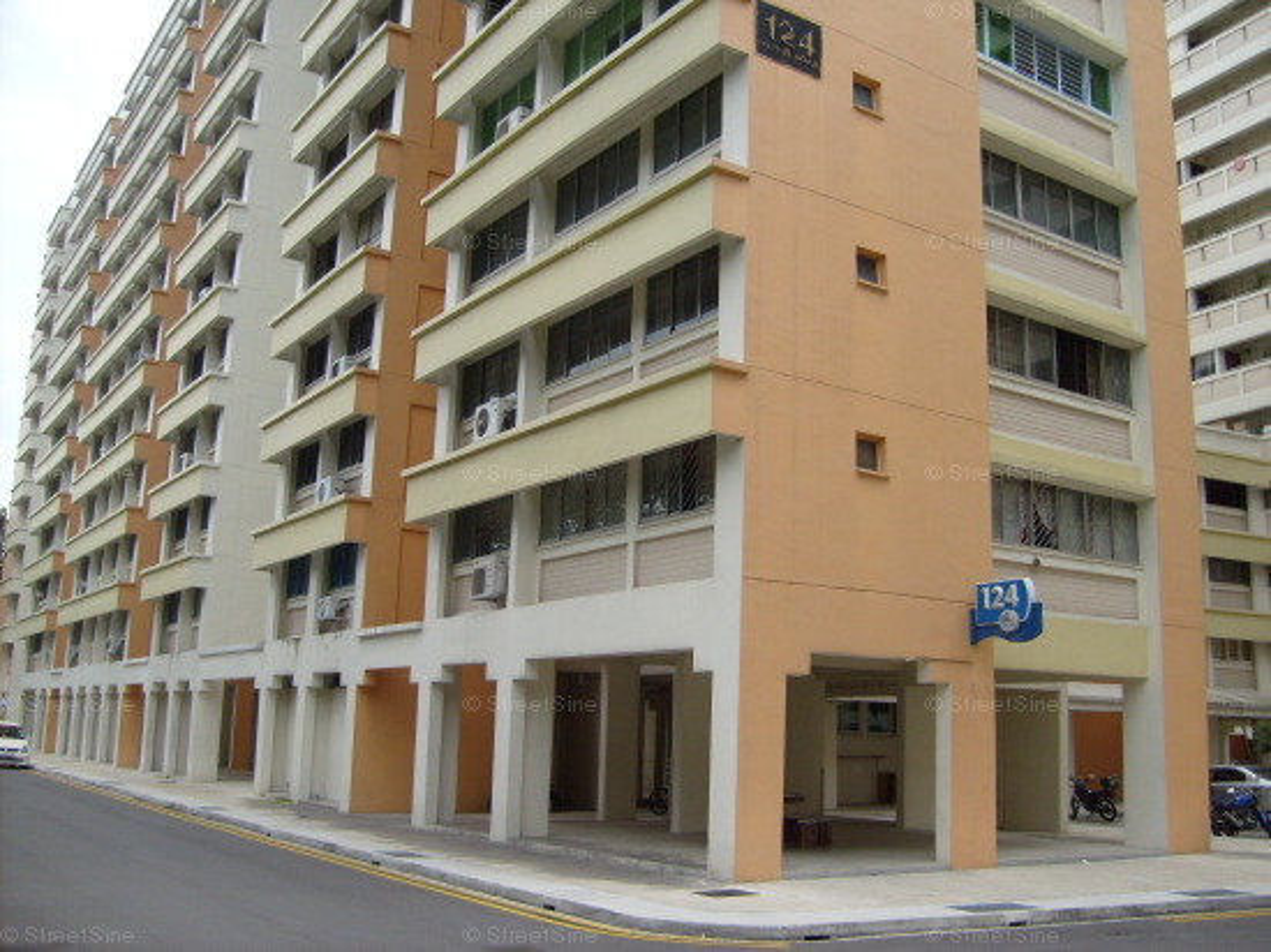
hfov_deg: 52.6
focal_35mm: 35
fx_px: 1285
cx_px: 636
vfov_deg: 40.7
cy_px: 476
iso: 80
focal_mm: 5.8
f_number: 7.1
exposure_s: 1/180
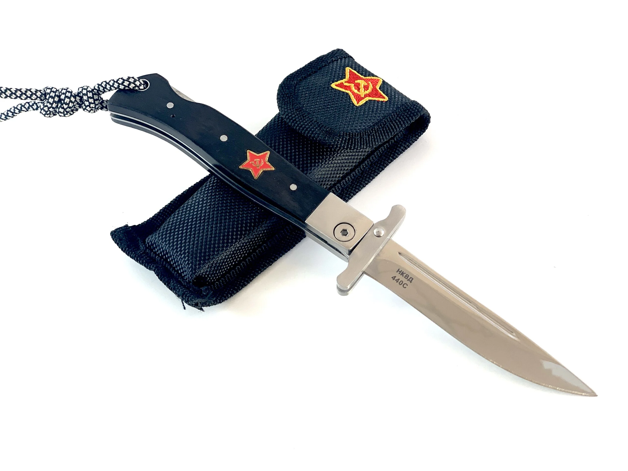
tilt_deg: -53.5
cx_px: 314
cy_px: 236
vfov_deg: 28.0
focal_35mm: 52
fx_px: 943
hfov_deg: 36.8
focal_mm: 6
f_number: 2.4
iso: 32
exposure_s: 1/122
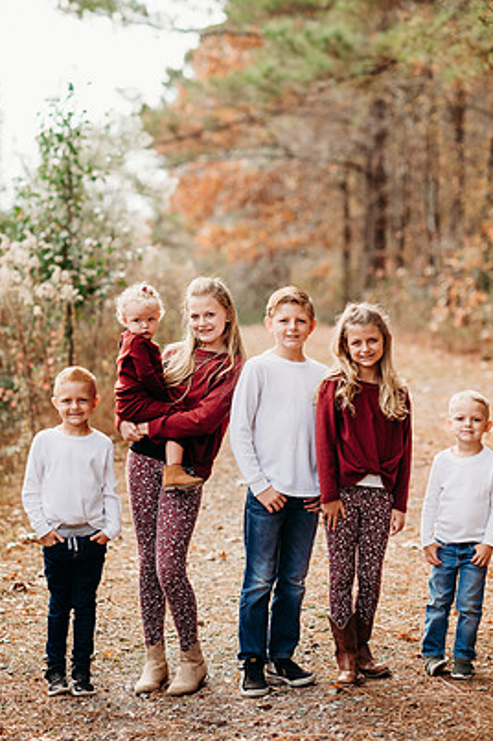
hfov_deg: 14.4
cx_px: 254
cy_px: 338
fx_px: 1955
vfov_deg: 21.5
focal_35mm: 95
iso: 100
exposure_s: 1/640
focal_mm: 85
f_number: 2.2
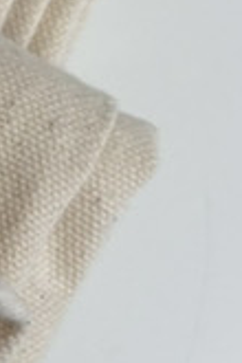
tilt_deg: -83.6
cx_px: -526
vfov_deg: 10.4
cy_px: 75
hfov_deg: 6.3
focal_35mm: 197
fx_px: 1986
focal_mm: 5.96
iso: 50
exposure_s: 1/122
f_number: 1.6
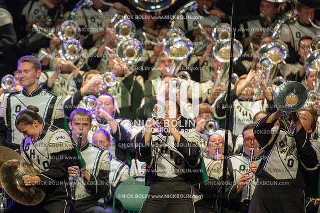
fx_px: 3553
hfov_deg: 5.2
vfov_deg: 3.4
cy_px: 106
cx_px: 160
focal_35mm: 400
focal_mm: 400
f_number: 5.6
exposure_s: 1/320
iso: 8000
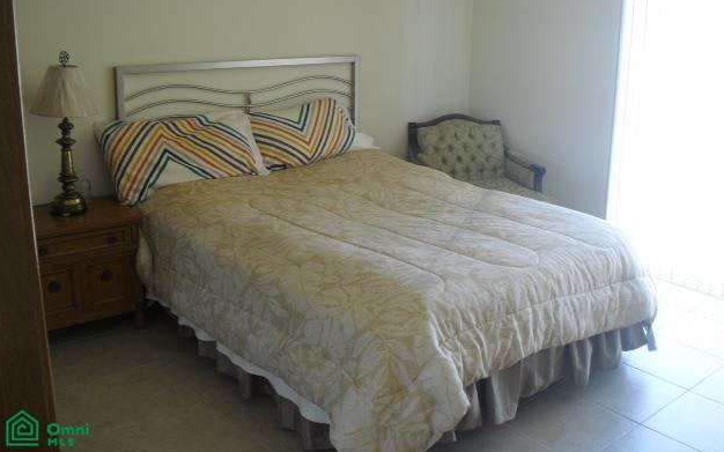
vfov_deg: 32.7
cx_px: 362
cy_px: 181
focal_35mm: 39
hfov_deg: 50.4
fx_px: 769
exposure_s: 1/60
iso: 200
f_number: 3.1
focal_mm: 6.3
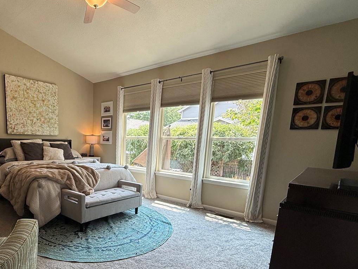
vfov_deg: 59.9
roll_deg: -1.2
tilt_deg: -9.0
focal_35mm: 22
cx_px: 107
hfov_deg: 73.0
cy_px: 176
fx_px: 228
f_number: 2.2
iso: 64
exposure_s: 1/120
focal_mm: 2.22
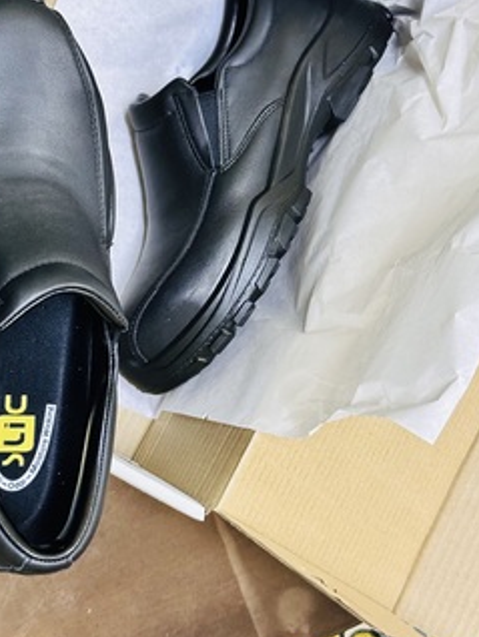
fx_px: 1271
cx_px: 157
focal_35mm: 69
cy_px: 217
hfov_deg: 21.3
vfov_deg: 28.0
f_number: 1.78
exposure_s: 1/30
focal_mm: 6.86
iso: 500
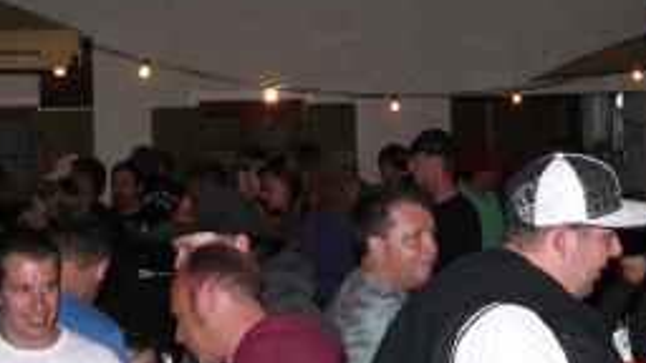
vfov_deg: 9.4
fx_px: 2193
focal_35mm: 128
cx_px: 396
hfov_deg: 16.7
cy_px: -14
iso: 100
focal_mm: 9.1
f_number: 2.8
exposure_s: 1/30
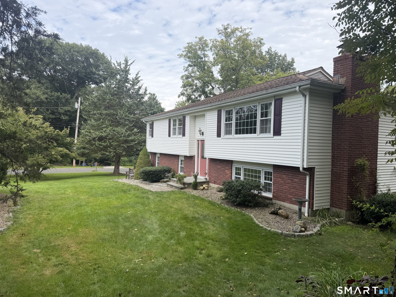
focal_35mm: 24
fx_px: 275
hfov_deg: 71.6
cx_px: 198
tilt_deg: -1.9
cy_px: 148
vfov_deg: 56.8
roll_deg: -1.2
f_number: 1.78
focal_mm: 6.76
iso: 80
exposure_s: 1/2232
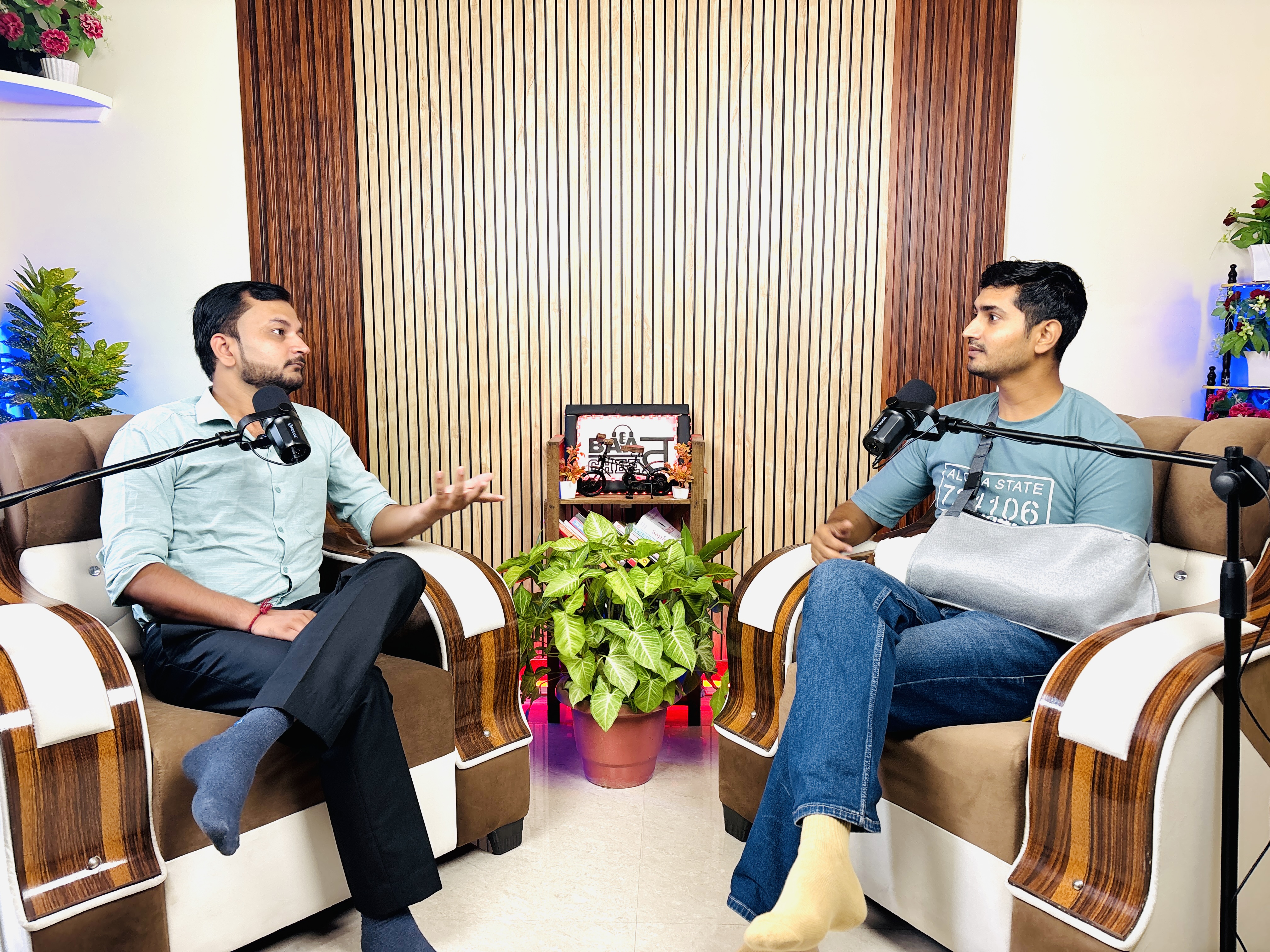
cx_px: 635
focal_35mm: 26
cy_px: 476
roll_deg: +0.0
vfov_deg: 53.1
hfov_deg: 67.3
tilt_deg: -7.7
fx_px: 954
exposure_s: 1/50
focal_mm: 5.96
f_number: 1.6
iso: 80
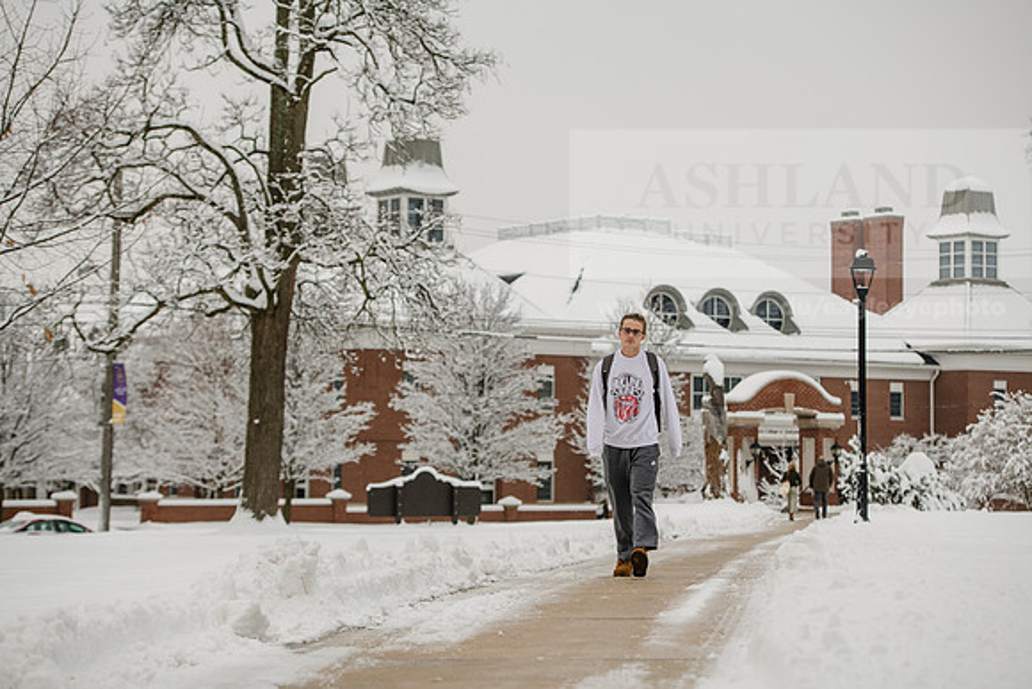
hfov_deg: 23.6
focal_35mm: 86
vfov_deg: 15.9
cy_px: 344
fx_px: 2466
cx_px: 516
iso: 200
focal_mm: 86
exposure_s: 1/500
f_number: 4
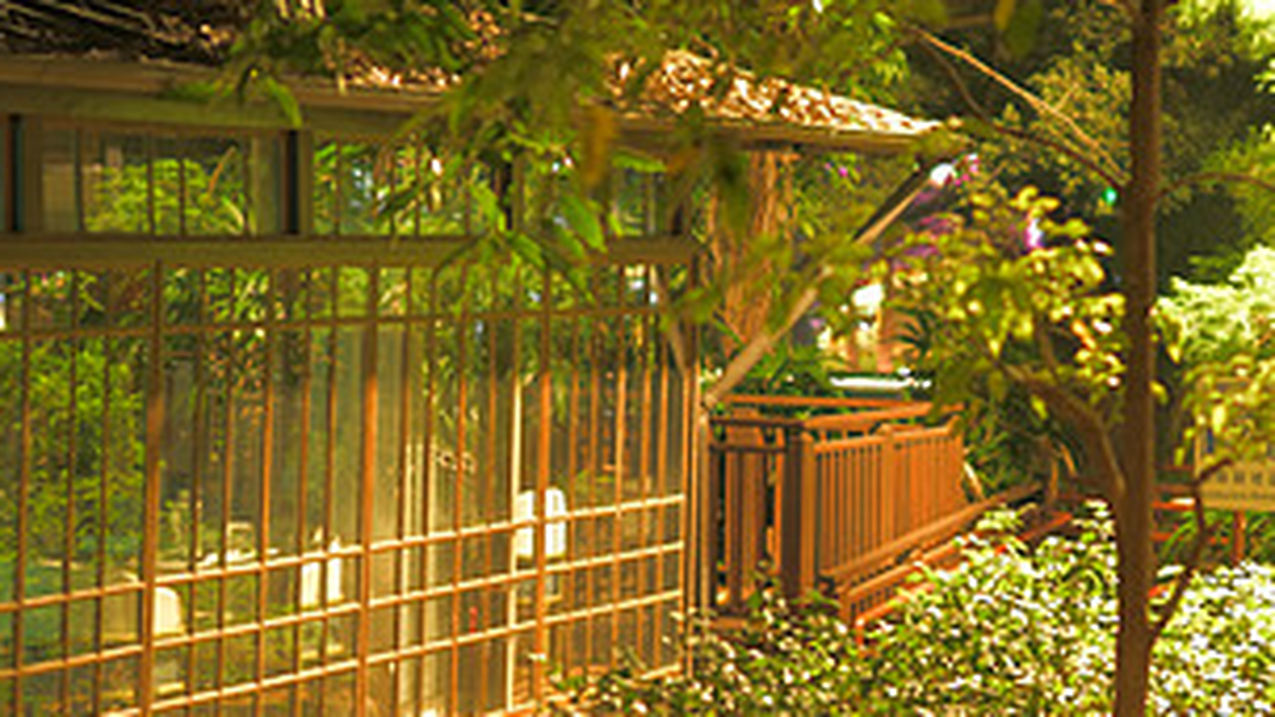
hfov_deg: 17.7
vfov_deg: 10.0
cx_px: 839
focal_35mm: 121
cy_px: 449
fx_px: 4091
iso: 400
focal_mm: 45
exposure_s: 1/8
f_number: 0.95
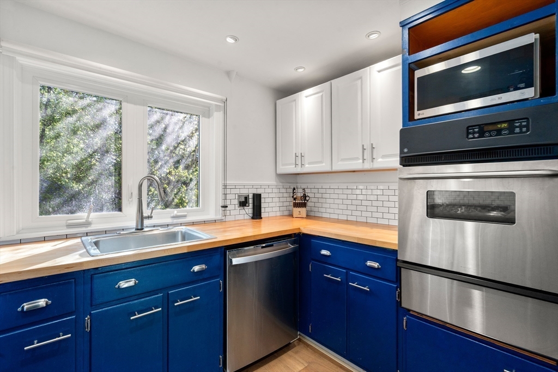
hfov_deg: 96.7
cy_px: 186
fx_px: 248
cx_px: 279
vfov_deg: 73.8
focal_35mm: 16
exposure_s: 1/20
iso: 800
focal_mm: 16
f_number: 9
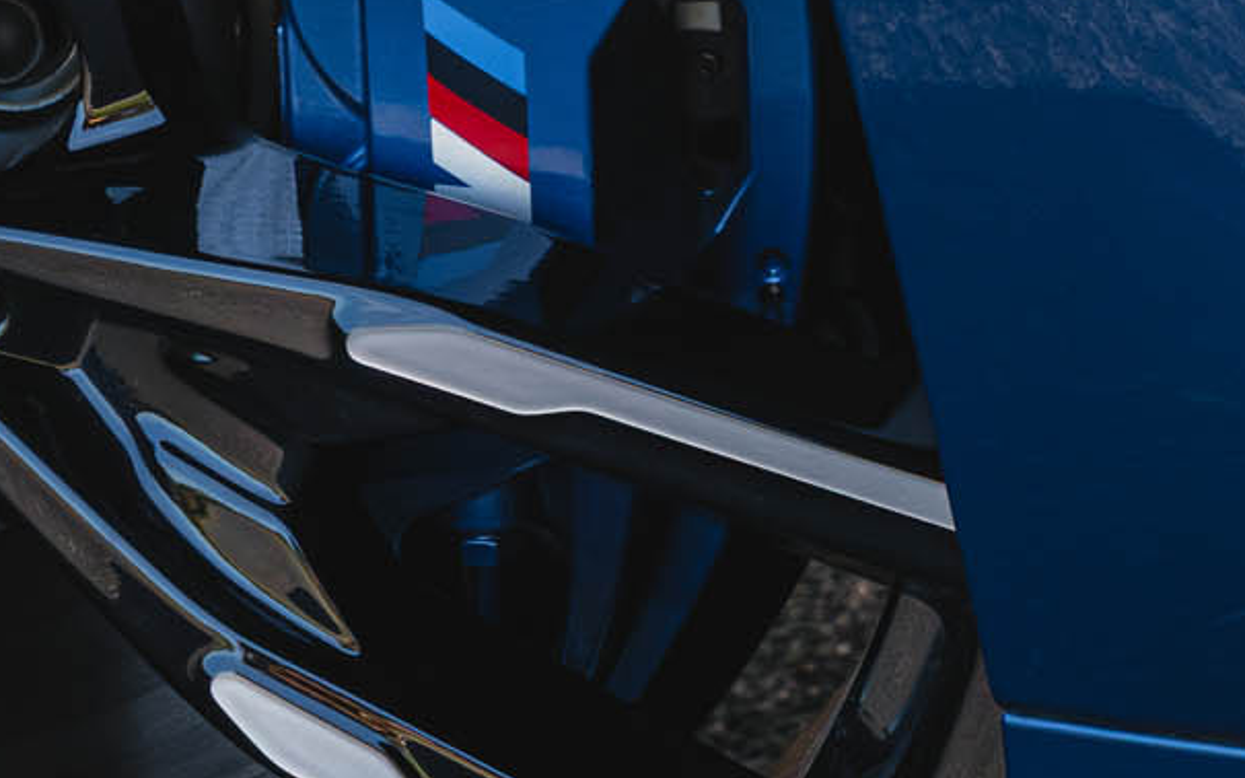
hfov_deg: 8.1
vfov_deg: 5.1
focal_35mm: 258
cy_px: -109
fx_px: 8738
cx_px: 648
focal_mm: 43.6
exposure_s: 1/80
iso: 800
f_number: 9
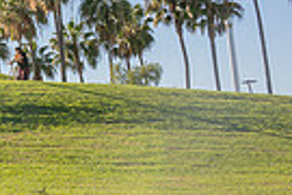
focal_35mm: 106
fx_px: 860
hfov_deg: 15.1
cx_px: -316
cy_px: -14
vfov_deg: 12.7
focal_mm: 24
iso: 200
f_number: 9
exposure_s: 1/200
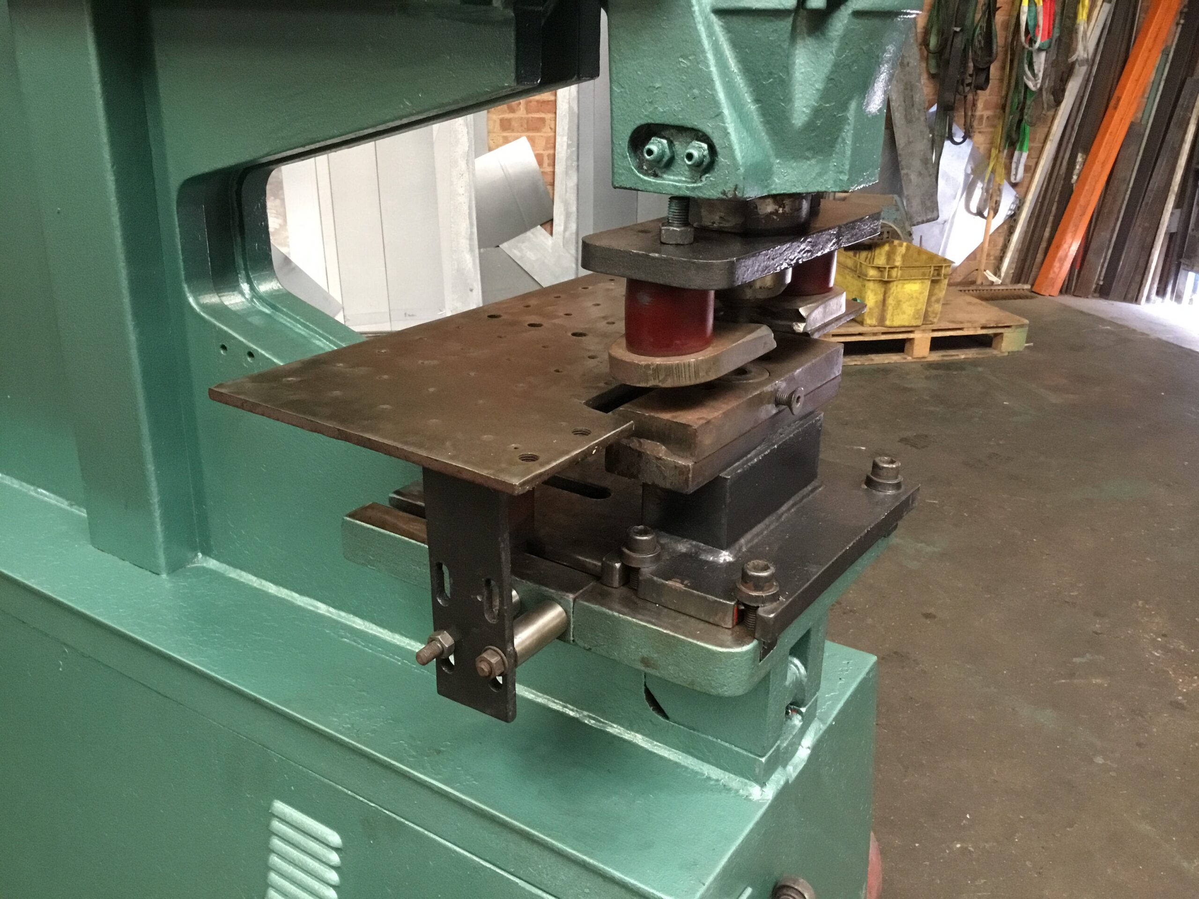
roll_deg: -0.8
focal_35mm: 31
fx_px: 1074
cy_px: 450
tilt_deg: -22.0
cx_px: 600
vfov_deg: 45.4
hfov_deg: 58.4
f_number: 2.4
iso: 200
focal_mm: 3.3
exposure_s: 1/20
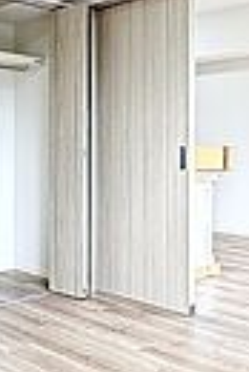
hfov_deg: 26.8
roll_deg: +0.8
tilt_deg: +0.2
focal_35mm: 50
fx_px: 517
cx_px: 177
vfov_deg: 39.4
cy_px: 152
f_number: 2.2
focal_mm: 2.22
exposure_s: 1/113
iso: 125
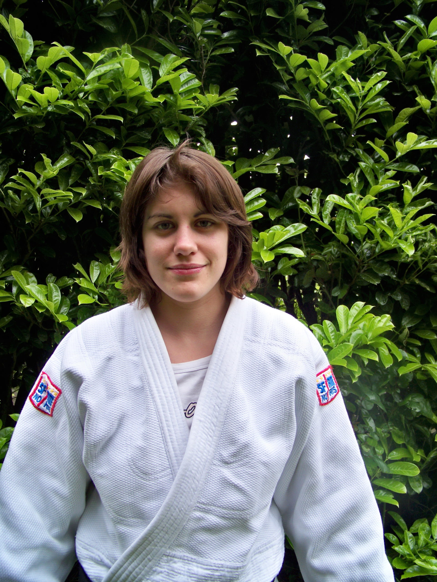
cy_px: 291
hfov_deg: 42.9
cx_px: 218
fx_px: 555
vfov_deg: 55.4
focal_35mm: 33
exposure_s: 1/125
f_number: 2.8
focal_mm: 5.85
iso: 64
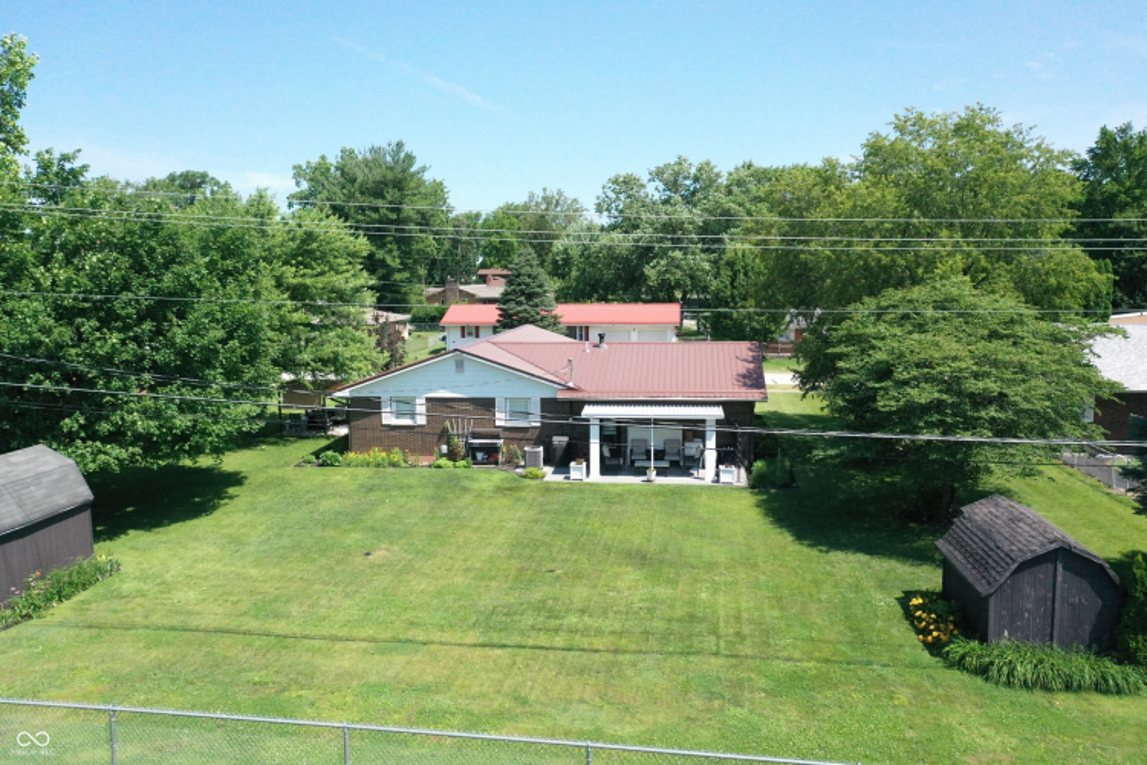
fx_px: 892
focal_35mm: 28
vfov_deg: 46.4
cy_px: 382
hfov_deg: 65.5
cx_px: 574
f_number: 3.5
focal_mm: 10.26
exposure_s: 1/8000
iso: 1600
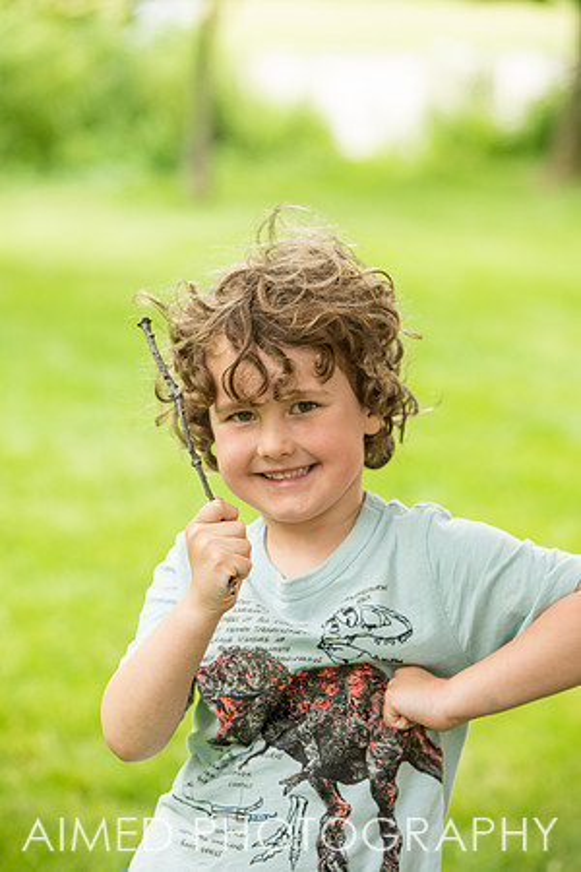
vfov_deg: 15.2
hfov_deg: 10.2
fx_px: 3268
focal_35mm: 135
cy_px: 436
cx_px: 290
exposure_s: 1/500
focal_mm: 135
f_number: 5
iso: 640
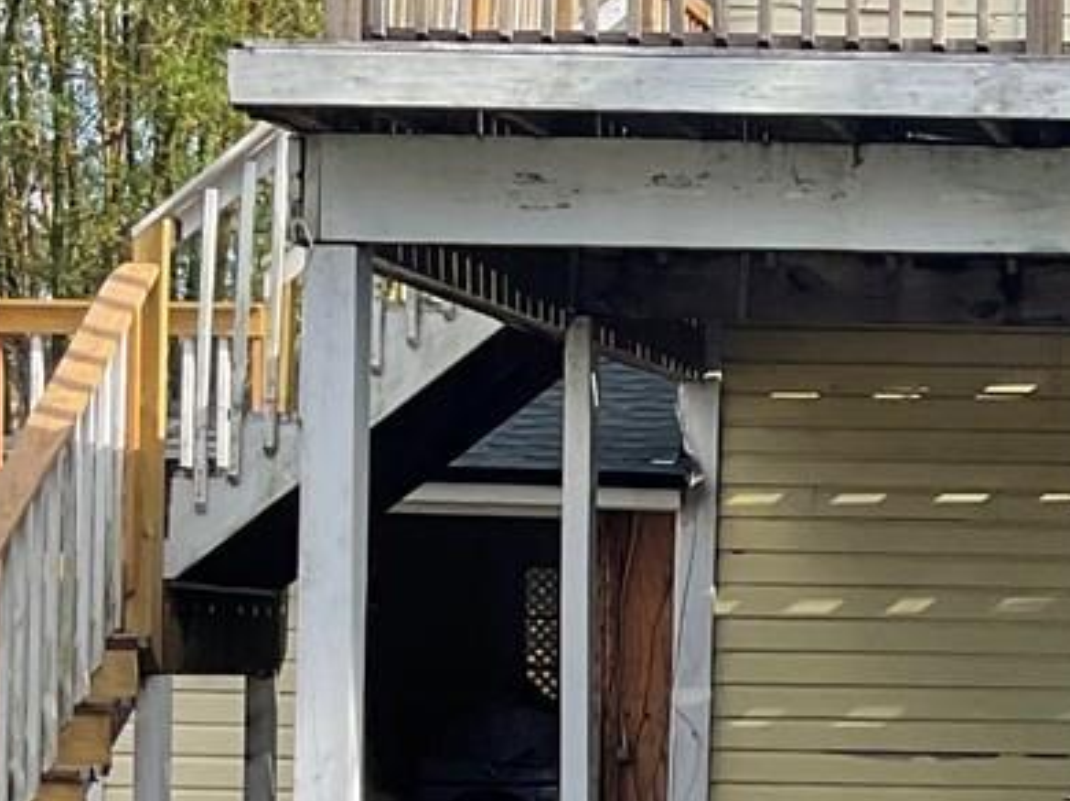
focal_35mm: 119
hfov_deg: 15.6
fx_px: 3676
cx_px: 1457
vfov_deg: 12.4
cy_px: 669
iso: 16
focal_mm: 3
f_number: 1.8
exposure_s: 1/322
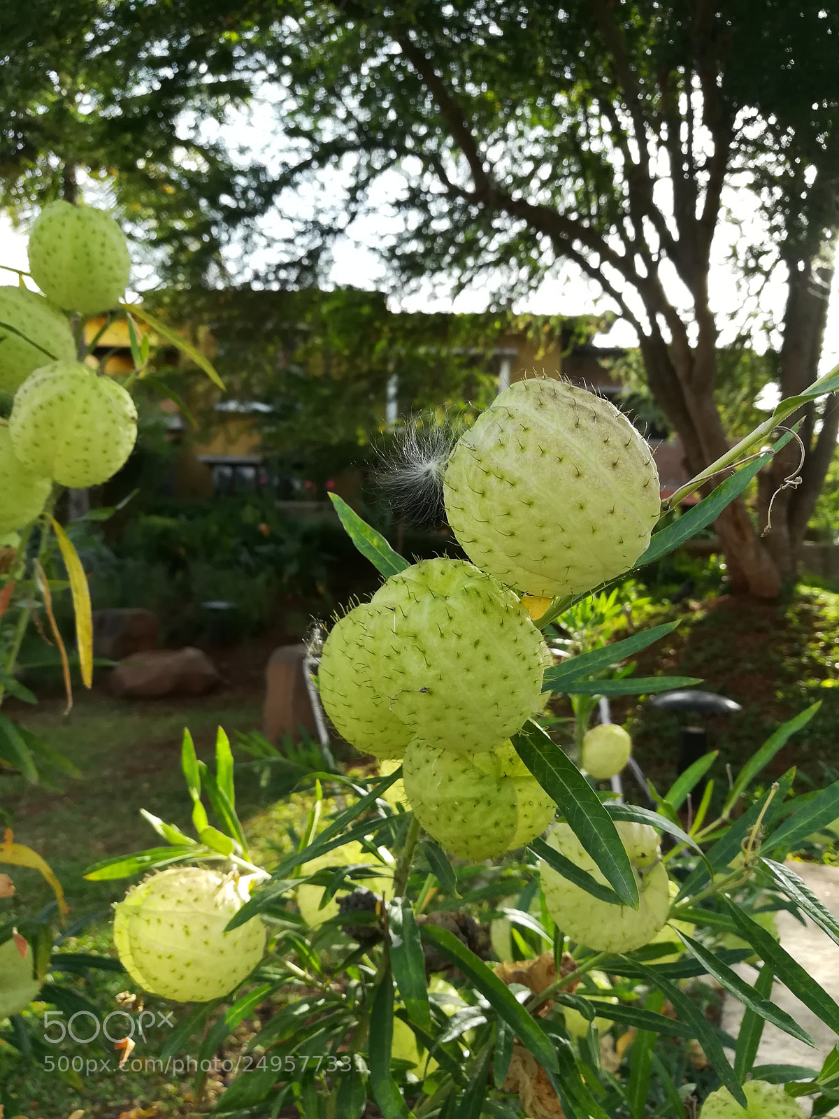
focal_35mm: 26
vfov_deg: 67.3
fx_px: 840
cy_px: 560
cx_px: 420
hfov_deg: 53.1
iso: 50
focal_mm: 3.83
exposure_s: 1/150
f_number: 2.2
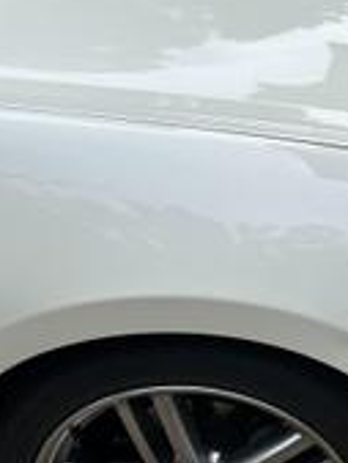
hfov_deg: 25.0
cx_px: 252
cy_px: 323
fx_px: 776
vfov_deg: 32.8
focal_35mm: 58
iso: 50
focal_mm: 5.7
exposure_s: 1/2994
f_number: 1.5
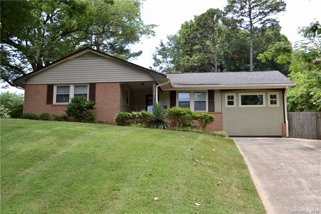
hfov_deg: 49.6
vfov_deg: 34.2
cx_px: 160
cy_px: 107
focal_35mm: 39
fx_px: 348
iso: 100
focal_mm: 26
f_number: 5
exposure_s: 1/200
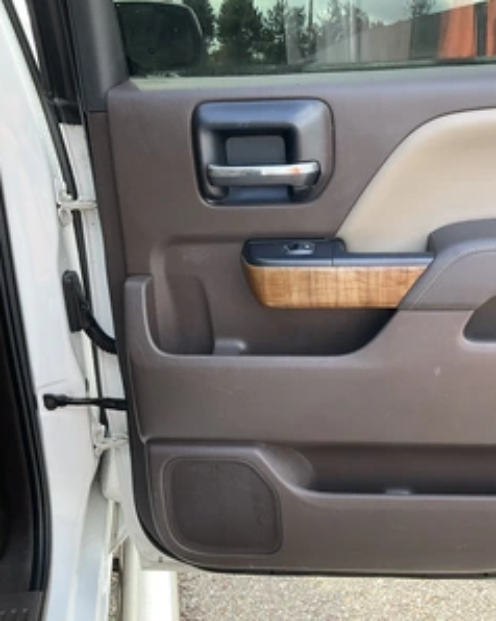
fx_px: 698
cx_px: 361
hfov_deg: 38.3
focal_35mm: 38
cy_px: 310
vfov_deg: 48.0
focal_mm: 3
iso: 25
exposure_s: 1/172
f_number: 1.8
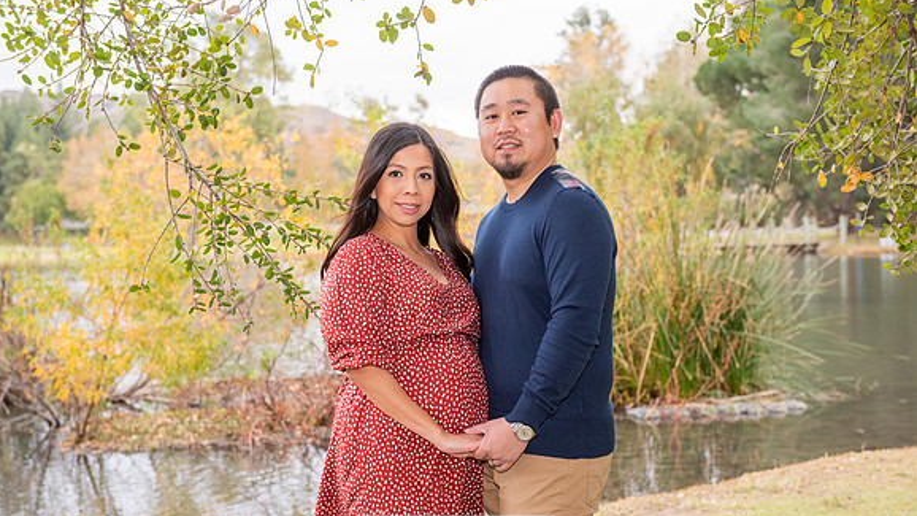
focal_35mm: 61
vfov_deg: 19.7
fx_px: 1483
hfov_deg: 34.4
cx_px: 458
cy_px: 296
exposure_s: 1/125
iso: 800
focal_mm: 58
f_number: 5
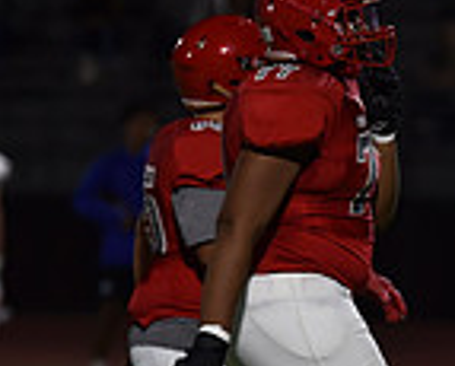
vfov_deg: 2.0
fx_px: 10255
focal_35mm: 760
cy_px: 193
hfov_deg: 2.5
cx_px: 334
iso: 1250
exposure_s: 1/500
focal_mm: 200
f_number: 2.8
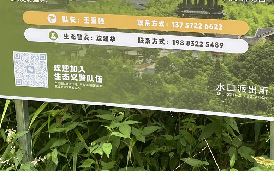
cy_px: 22
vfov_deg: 18.1
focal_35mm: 71
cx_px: 183
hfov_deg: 28.8
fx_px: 530
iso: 50
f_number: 1.8
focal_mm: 4.25
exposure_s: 1/121
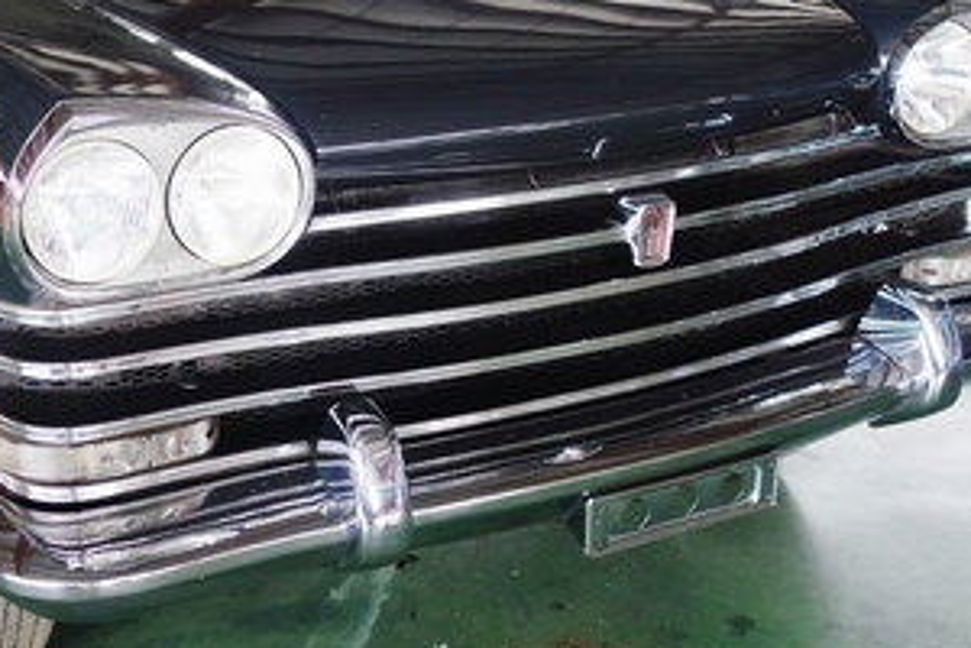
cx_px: 307
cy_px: 146
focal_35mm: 64
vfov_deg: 21.0
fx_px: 1726
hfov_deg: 31.1
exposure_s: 1/100
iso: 500
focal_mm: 11.89
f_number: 2.2
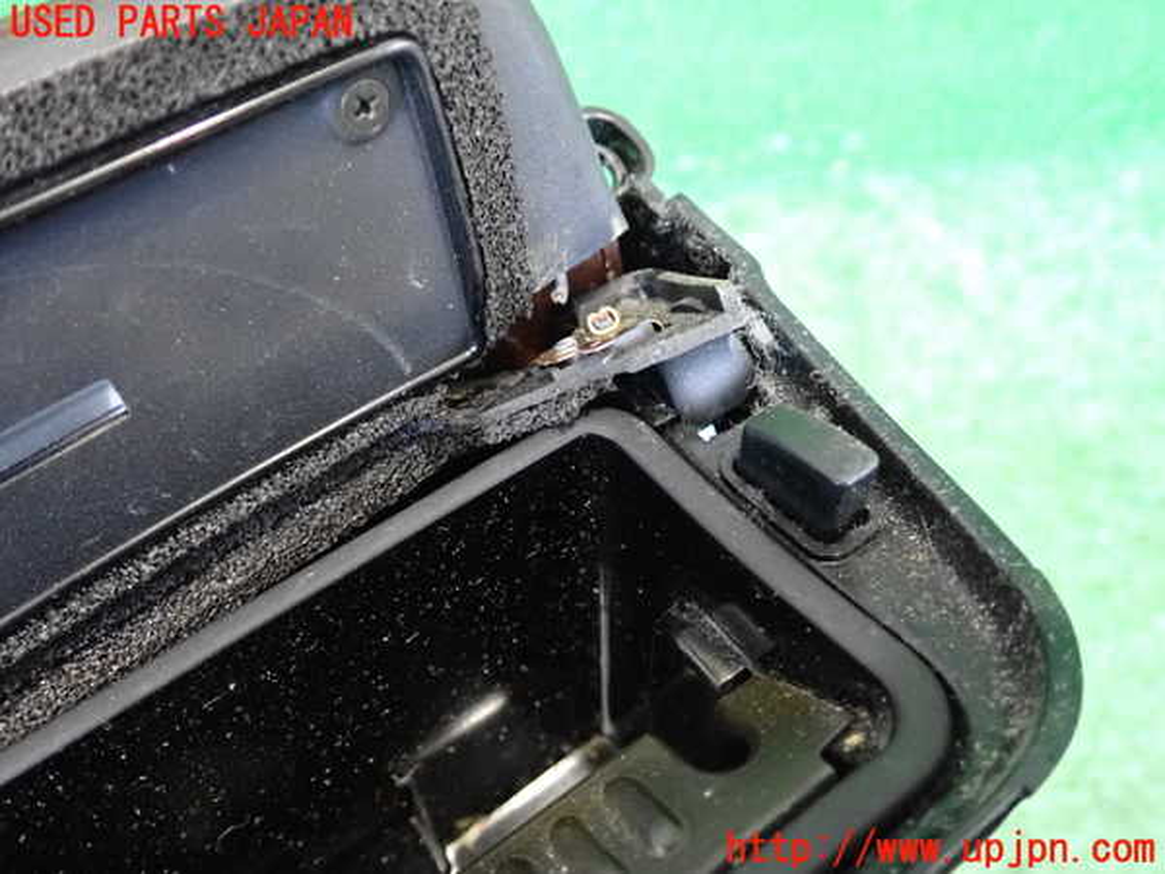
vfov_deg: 46.8
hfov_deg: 60.0
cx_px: 582
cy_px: 437
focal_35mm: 30
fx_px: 1010
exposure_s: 1/60
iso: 1600
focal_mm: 5.4
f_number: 2.3
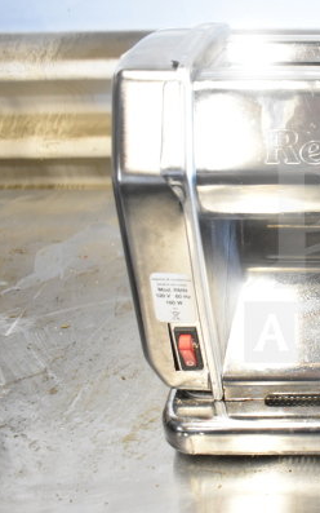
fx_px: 656
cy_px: 260
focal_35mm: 47
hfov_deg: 24.7
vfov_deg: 42.7
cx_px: 388
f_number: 3.8
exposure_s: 1/30
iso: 2000
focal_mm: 20
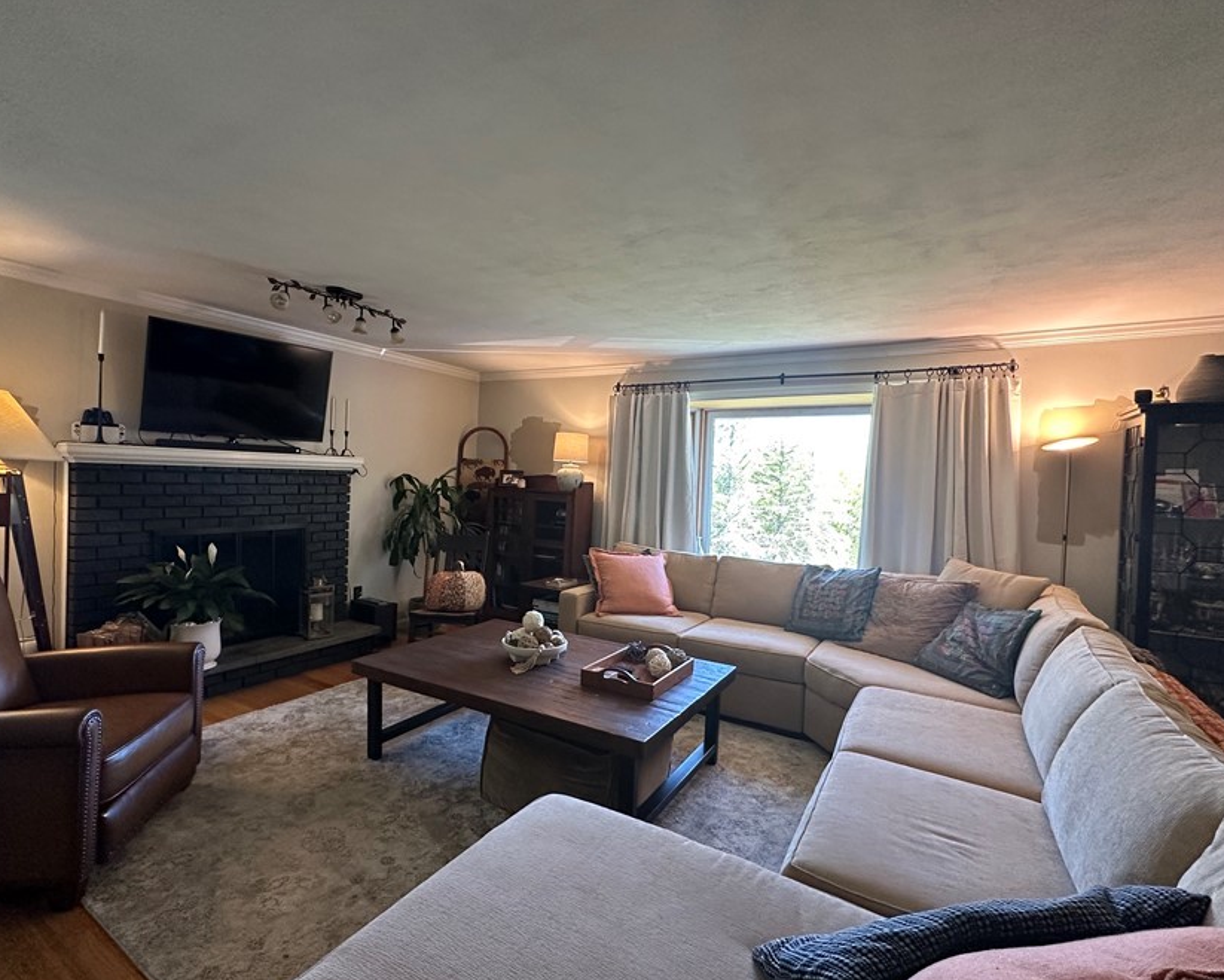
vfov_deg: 77.0
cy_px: 494
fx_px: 616
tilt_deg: -1.1
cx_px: 577
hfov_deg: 89.5
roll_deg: -2.5
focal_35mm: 17
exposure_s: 1/120
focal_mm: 2.22
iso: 250
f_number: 2.2
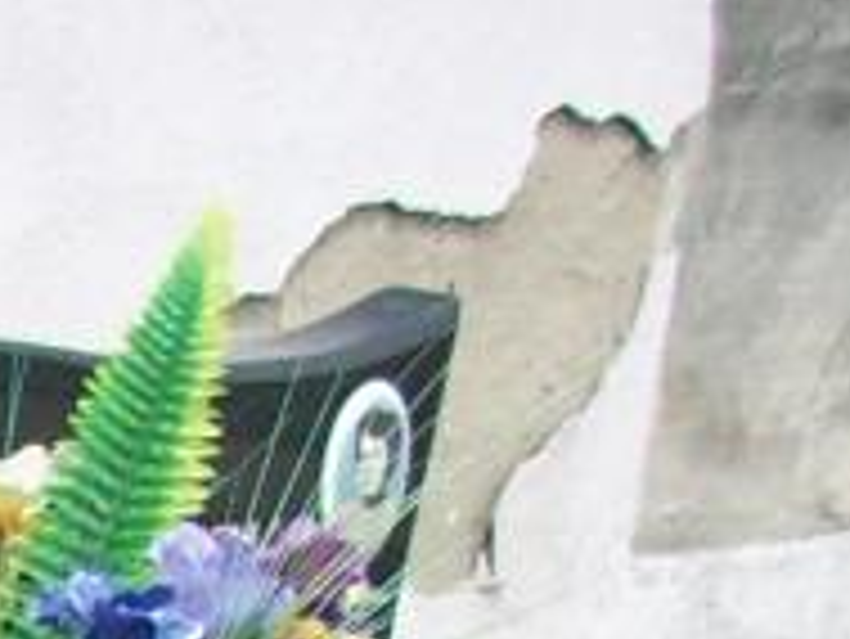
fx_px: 6143
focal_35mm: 250
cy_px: 1796
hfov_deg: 7.2
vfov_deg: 5.6
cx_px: -1453
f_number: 2.8
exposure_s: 1/635
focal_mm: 6.2
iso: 80
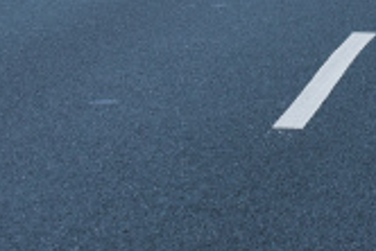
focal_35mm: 325
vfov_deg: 4.1
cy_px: -490
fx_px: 3397
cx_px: 186
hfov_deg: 6.3
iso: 160
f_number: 8
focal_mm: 45
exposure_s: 1/320
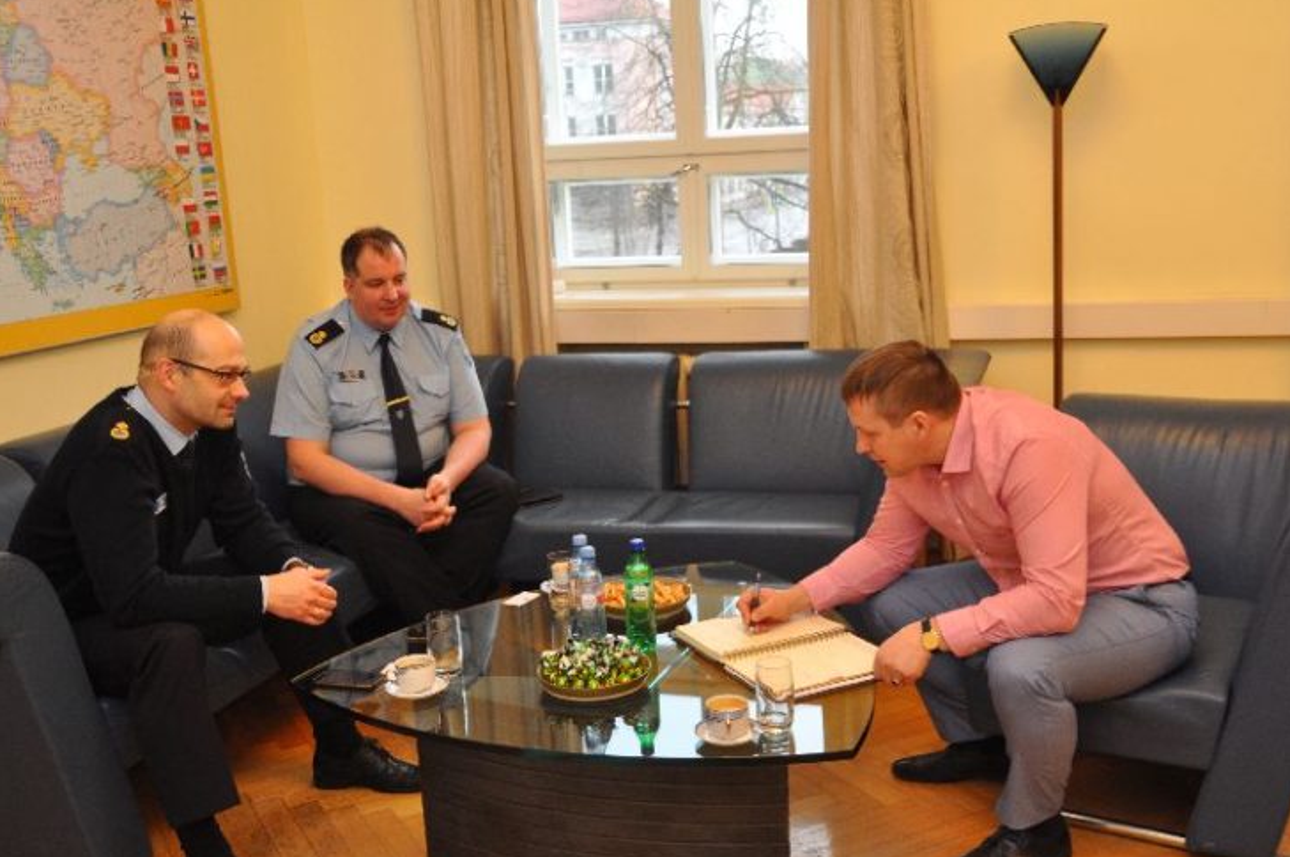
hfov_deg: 49.0
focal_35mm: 40
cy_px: 439
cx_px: 648
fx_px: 1414
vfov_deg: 33.7
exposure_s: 1/60
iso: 720
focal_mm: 25
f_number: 4
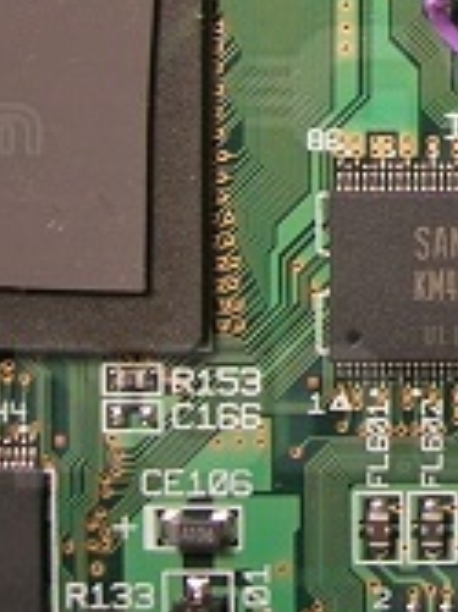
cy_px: -147
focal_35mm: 146
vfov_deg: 13.1
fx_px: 2579
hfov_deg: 9.8
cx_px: 685
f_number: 2.8
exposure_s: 1/22.7
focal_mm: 7.8
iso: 64
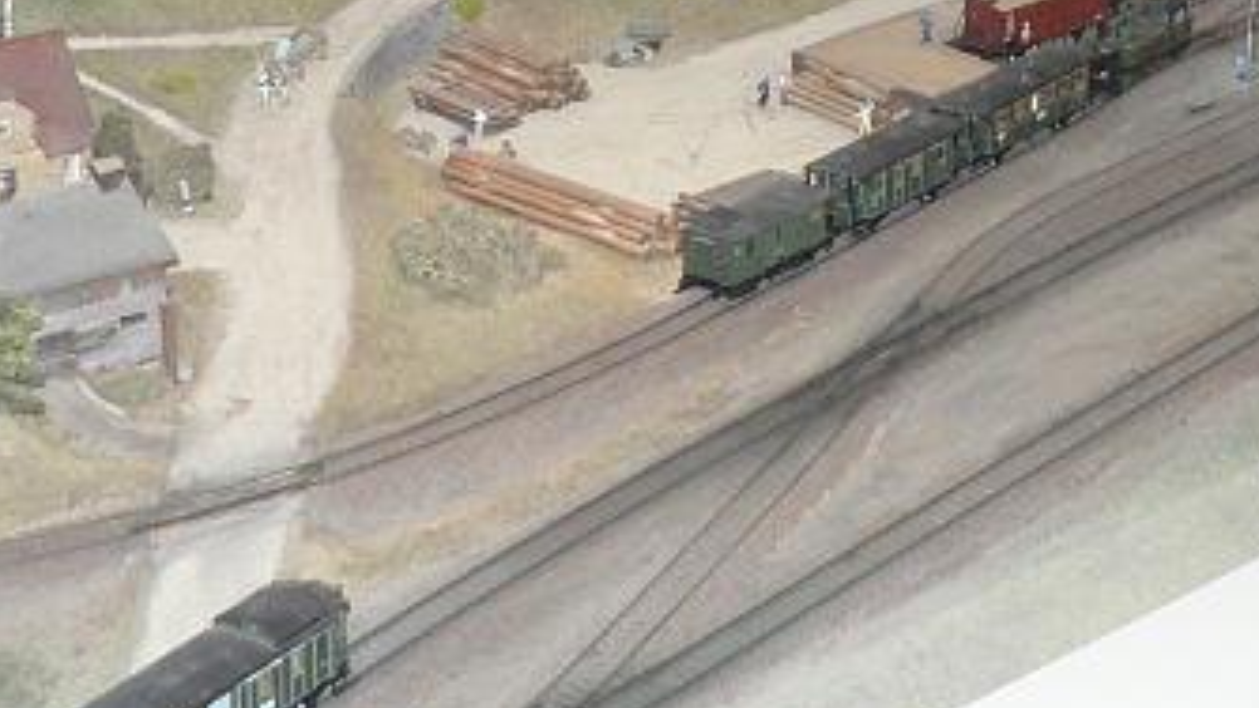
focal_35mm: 94
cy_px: -399
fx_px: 3139
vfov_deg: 12.2
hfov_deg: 22.4
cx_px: 980
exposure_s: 1/60
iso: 300
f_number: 2.8
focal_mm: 6
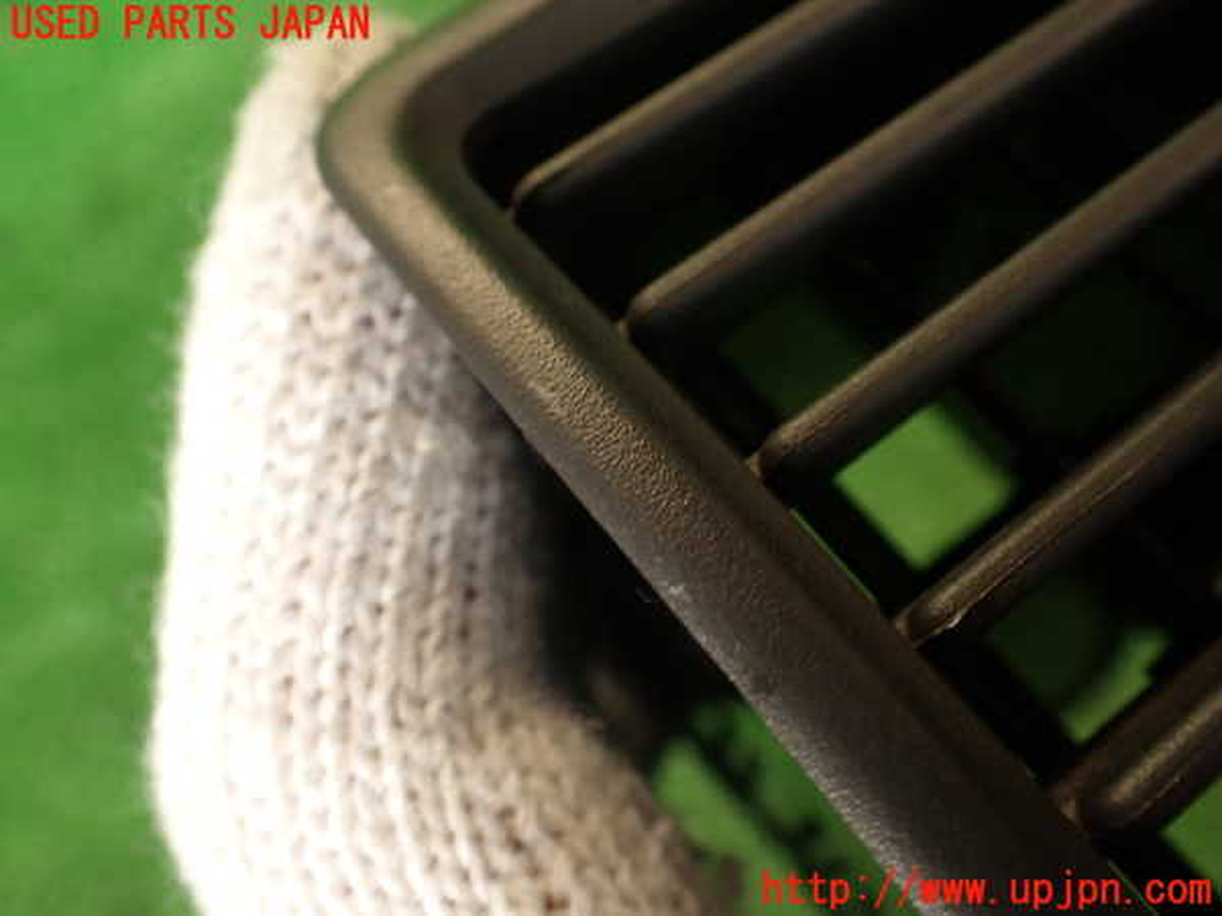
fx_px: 1130
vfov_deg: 44.2
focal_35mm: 32
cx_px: 611
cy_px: 458
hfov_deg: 56.8
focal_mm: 5.79
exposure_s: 1/50
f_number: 2.4
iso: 200
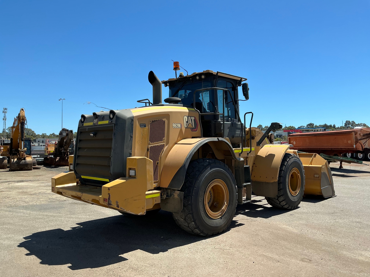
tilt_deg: +2.1
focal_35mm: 28
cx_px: 185
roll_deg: -0.6
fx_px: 299
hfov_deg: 63.4
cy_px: 138
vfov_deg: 49.7
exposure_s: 1/1730
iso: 25
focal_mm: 3
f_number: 1.8
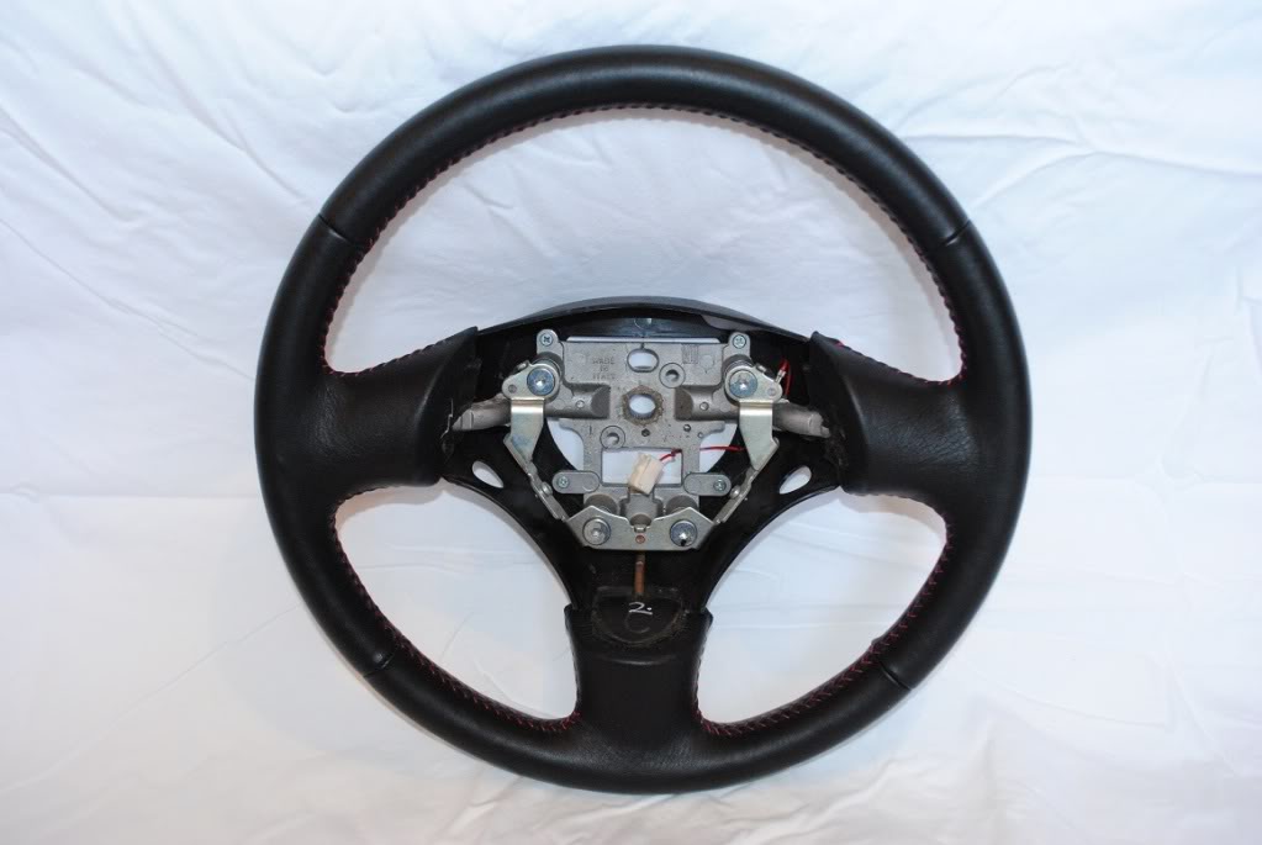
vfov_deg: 40.1
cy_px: 422
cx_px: 631
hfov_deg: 57.2
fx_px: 1158
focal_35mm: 33
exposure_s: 1/30
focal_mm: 22
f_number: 5
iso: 800
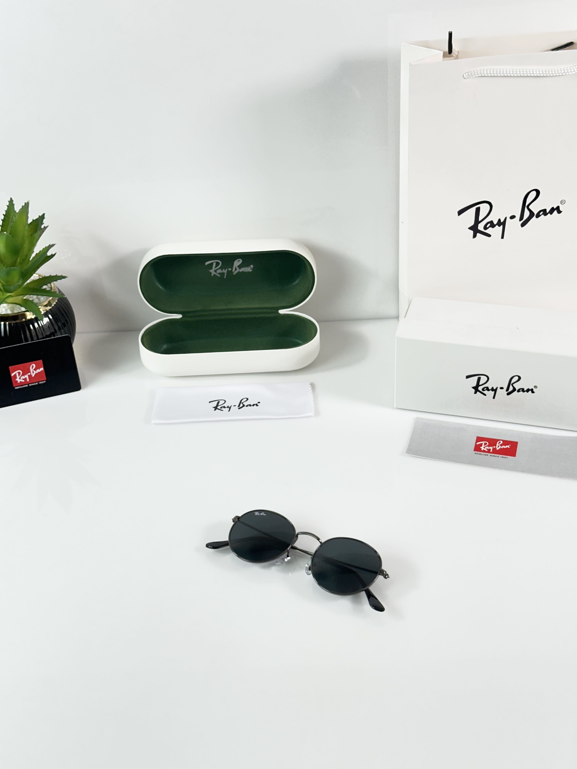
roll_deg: +3.2
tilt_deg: -35.8
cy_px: 384
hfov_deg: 30.3
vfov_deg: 39.7
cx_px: 288
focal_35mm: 48
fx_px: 1067
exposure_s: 1/100
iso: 80
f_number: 1.78
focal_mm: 6.86
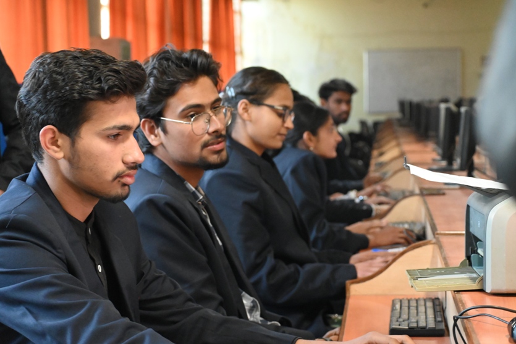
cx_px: 258
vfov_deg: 15.7
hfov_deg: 23.4
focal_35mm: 87
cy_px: 172
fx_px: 1247
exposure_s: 1/60
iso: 7200
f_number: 4.5
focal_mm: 58
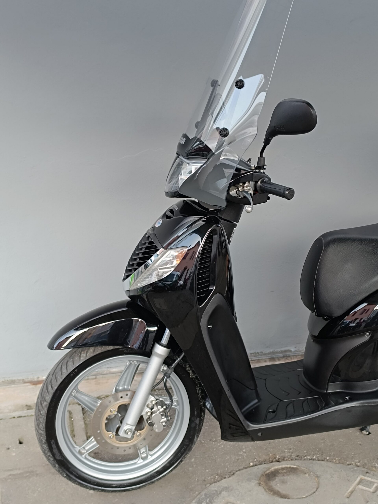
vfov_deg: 71.6
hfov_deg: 56.8
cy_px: 252
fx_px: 349
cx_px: 189
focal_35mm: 24
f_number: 1.65
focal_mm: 6.14
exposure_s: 1/100
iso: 288
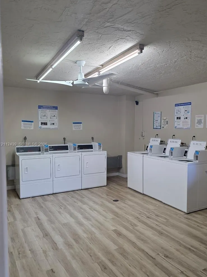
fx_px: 223
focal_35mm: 28
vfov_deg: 63.4
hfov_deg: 49.5
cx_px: 122
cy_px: 145
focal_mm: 6.3
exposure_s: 1/120
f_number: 1.7
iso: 160
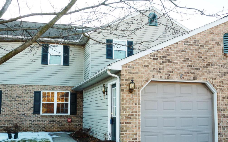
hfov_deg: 48.2
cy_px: 82
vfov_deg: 31.2
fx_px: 255
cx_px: 112
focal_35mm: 41
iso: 100
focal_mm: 6.8
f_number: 3.8
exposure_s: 1/100
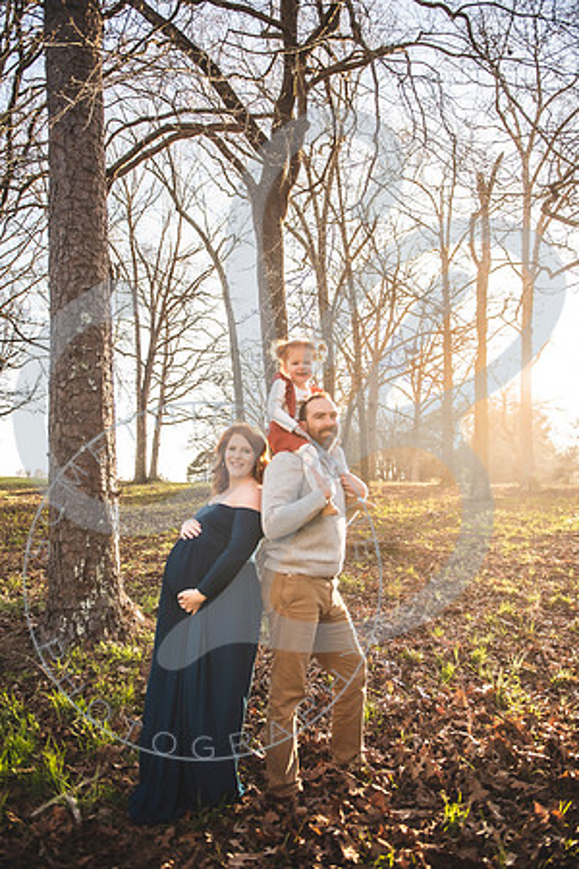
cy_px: 434
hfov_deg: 53.1
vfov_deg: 73.7
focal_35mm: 24
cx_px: 290
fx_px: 579
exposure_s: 1/250
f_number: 2.8
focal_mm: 24
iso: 100
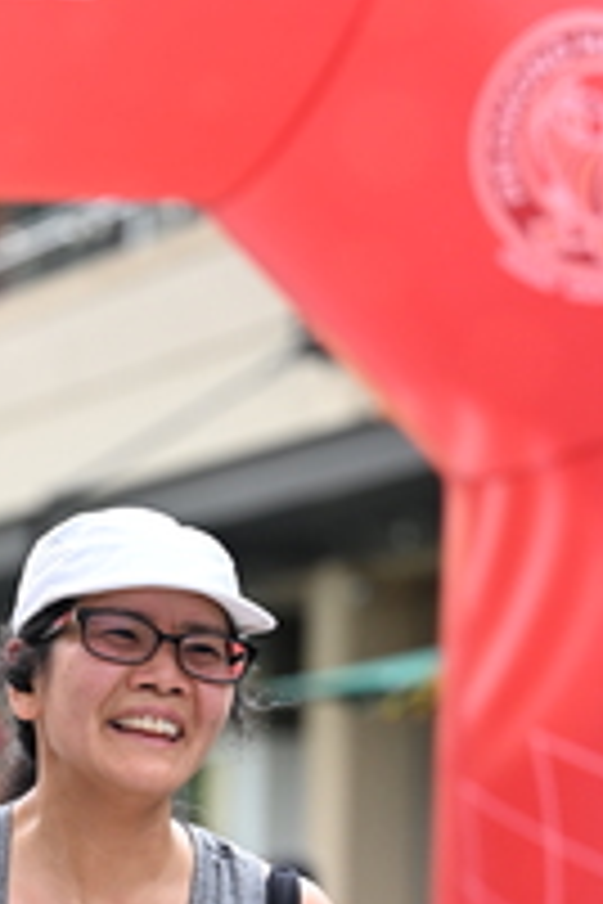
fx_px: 5628
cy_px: 922
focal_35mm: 224
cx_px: -110
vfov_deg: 9.1
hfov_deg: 6.1
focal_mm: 82
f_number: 2.8
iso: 640
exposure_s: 1/2000
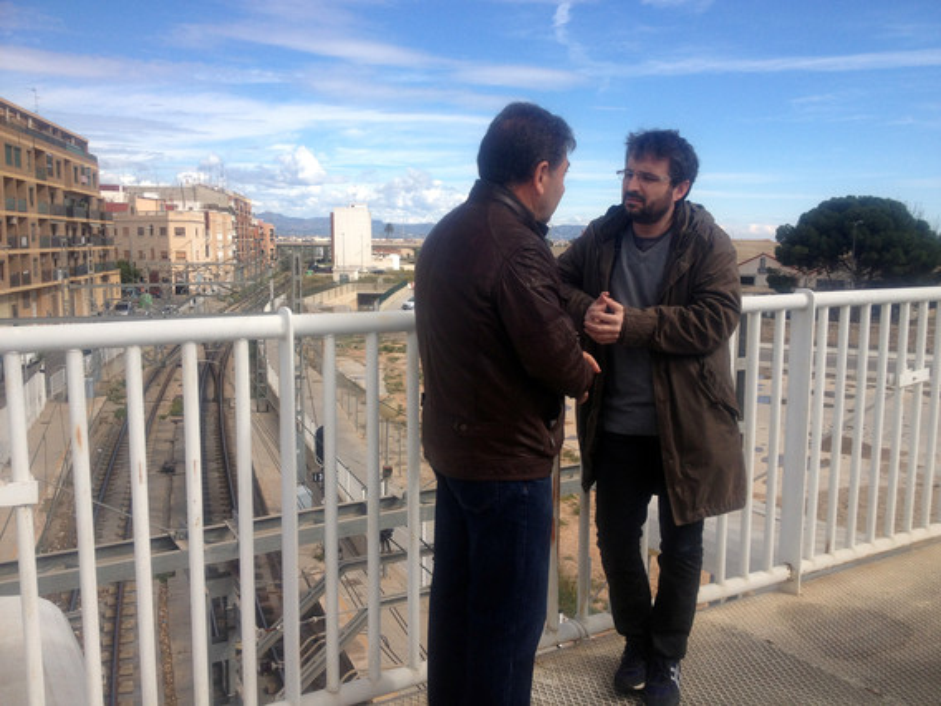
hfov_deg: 52.6
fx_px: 951
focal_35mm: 35
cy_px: 353
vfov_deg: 40.7
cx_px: 470
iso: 50
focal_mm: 4.28
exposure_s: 1/1381
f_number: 2.4
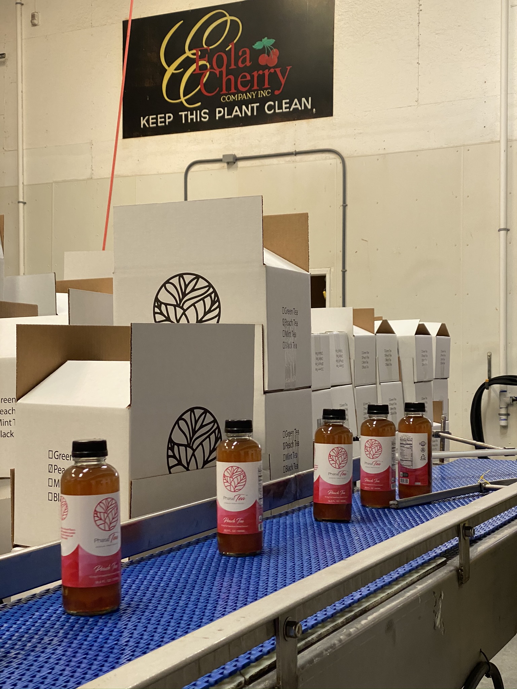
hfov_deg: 28.0
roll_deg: -0.6
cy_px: 344
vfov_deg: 36.8
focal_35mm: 52
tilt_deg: +0.5
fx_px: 1036
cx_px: 258
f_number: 2
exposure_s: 1/60
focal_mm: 6
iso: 100
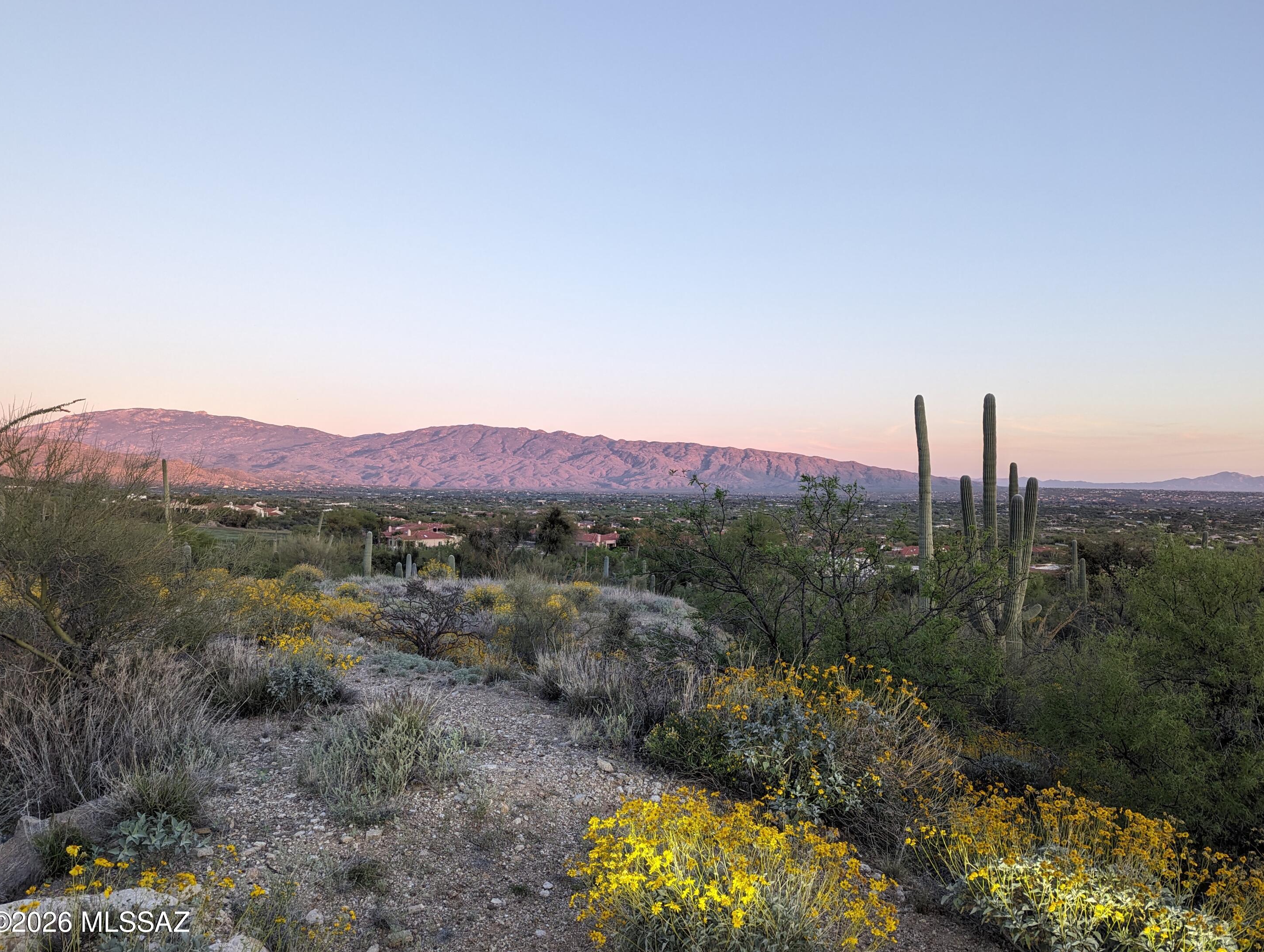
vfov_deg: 55.0
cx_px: 646
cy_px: 472
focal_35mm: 25
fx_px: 914
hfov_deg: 69.3
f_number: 1.85
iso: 60
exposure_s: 1/116
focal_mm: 6.81
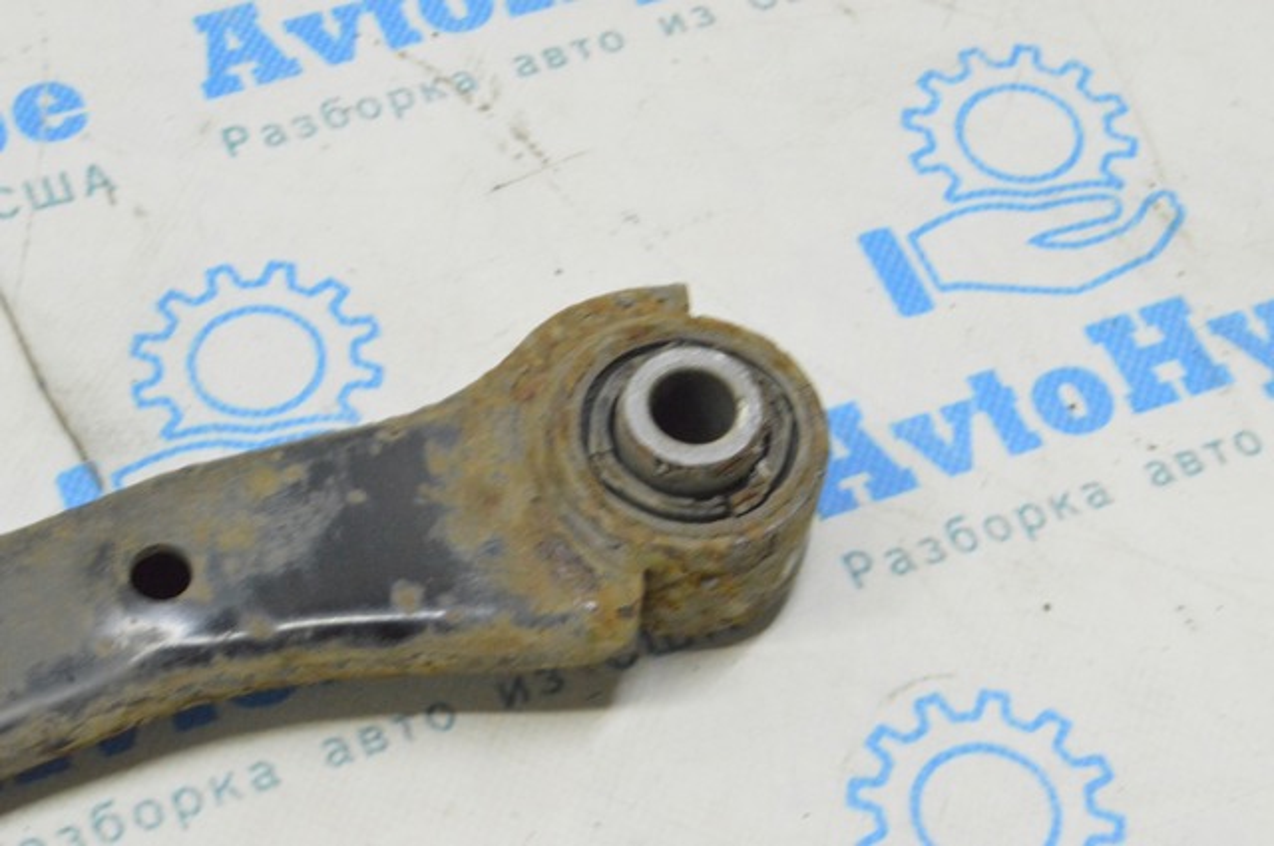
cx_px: 637
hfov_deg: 24.6
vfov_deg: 16.5
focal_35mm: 82
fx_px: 2916
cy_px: 423
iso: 6400
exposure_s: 1/15
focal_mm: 55
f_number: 20
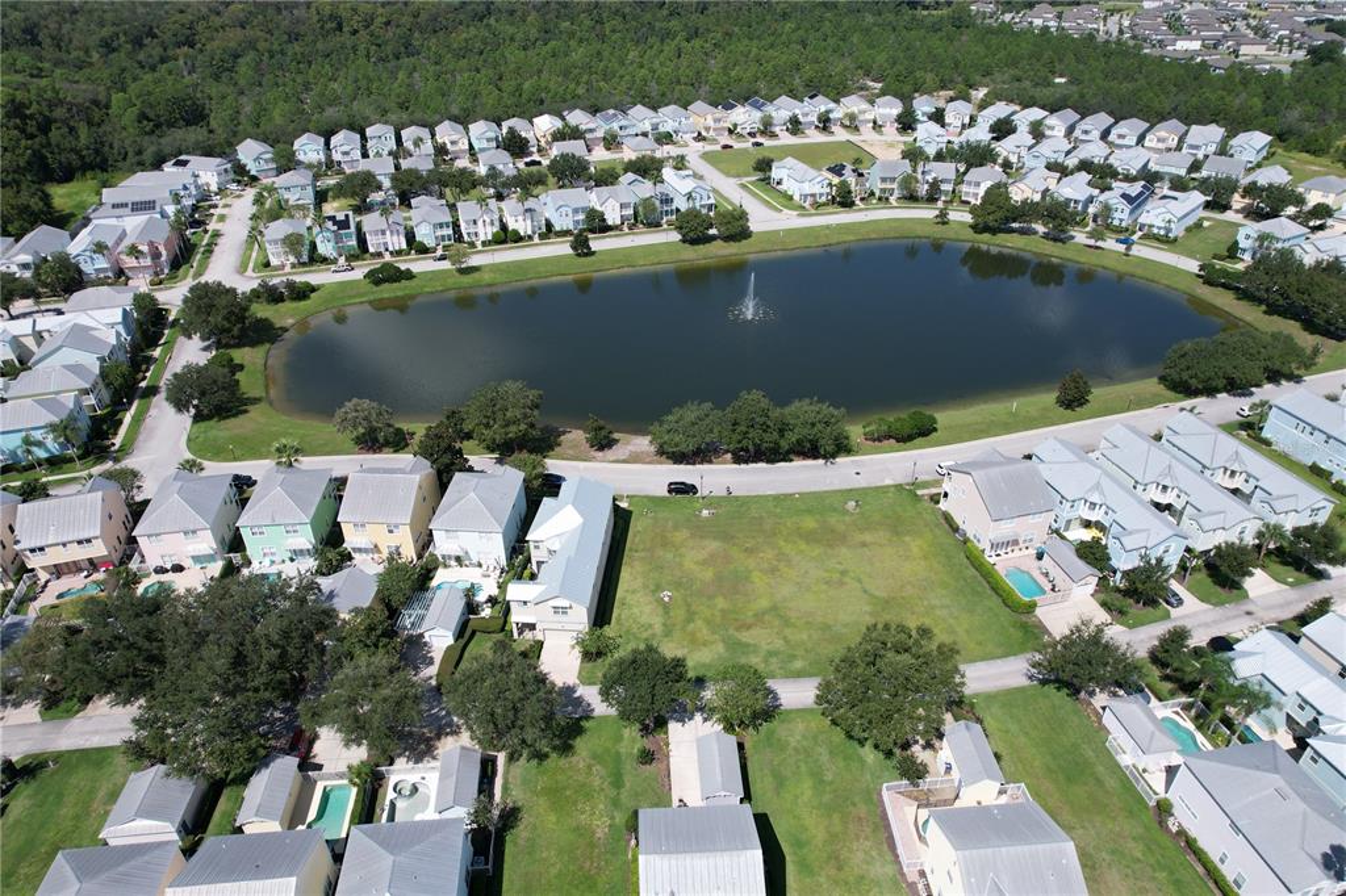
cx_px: 673
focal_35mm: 22
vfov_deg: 57.2
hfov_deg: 78.6
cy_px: 448
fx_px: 822
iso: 140
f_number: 2.8
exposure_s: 1/3000
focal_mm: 8.38
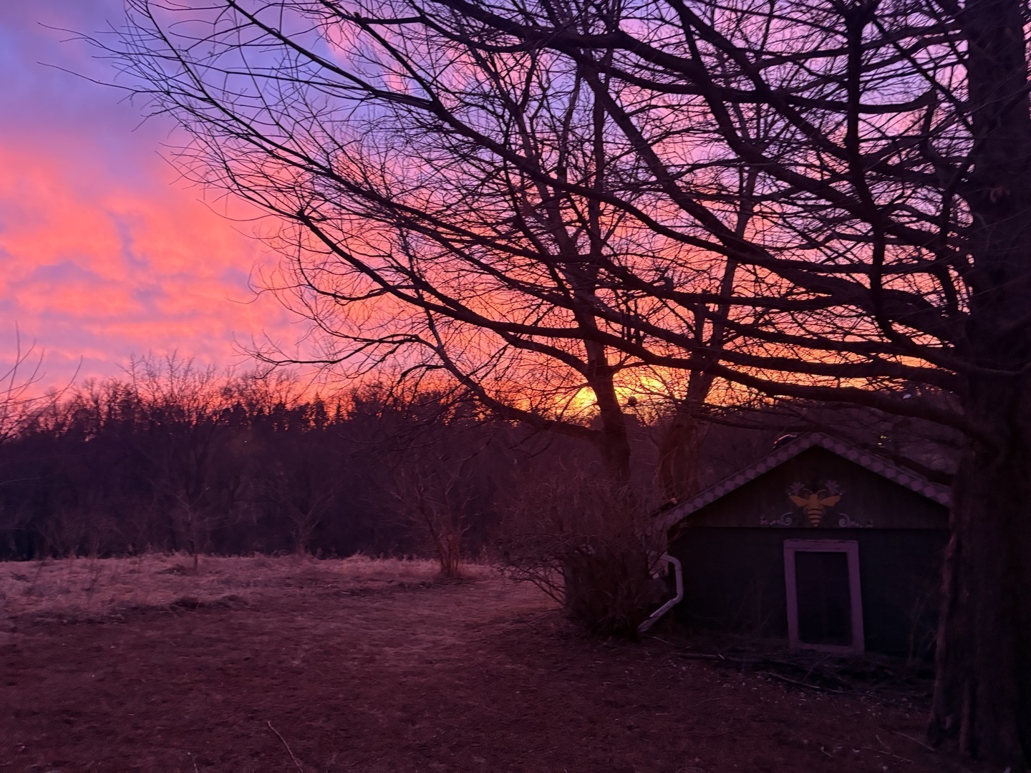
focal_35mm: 26
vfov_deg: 53.1
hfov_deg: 67.3
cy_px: 386
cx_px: 516
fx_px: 774
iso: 320
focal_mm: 5.96
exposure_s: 1/60
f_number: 1.6
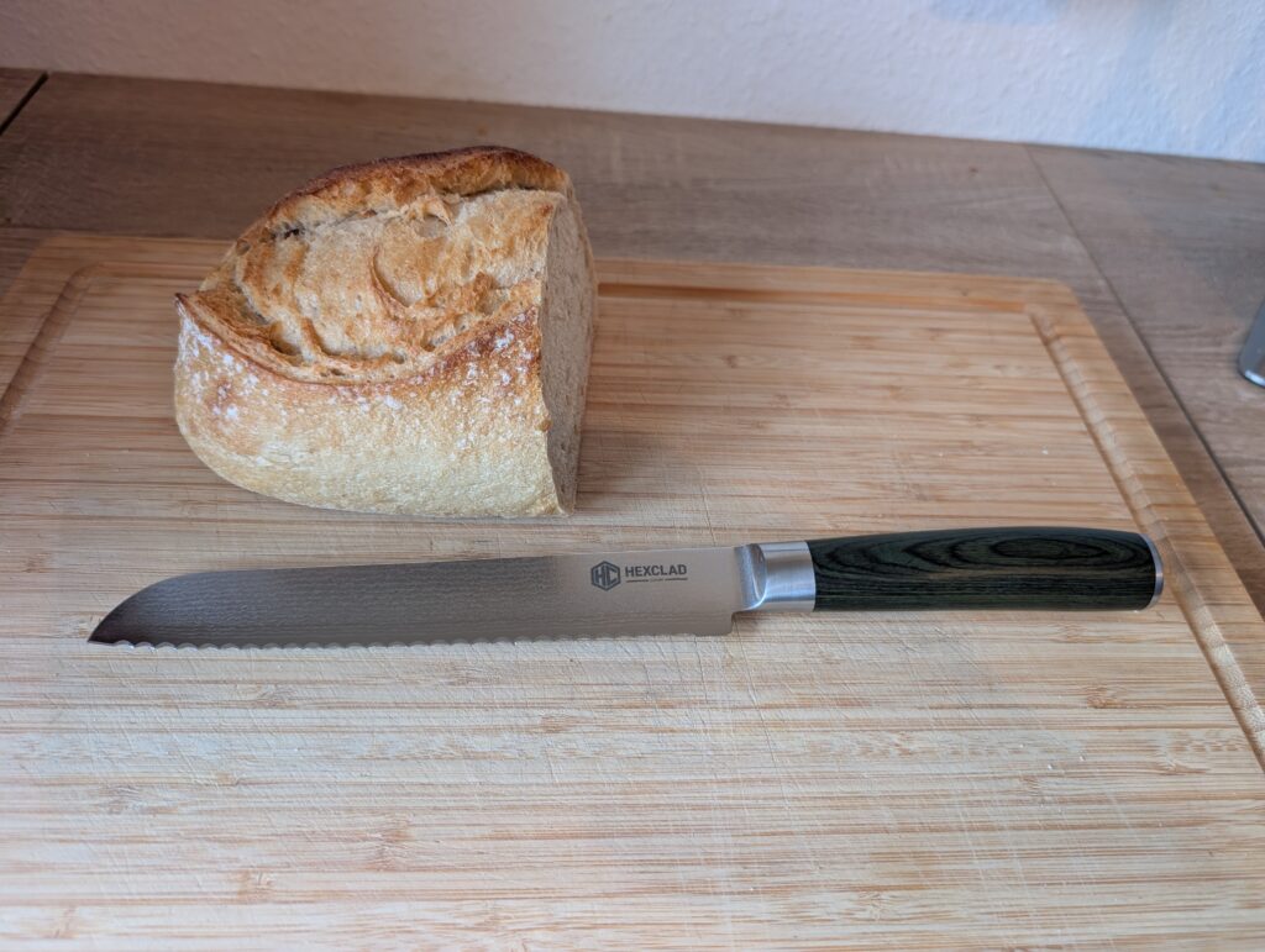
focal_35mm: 24
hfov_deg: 71.5
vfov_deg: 56.9
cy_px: 476
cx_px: 632
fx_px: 878
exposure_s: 1/25
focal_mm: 6.9
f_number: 1.68
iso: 138
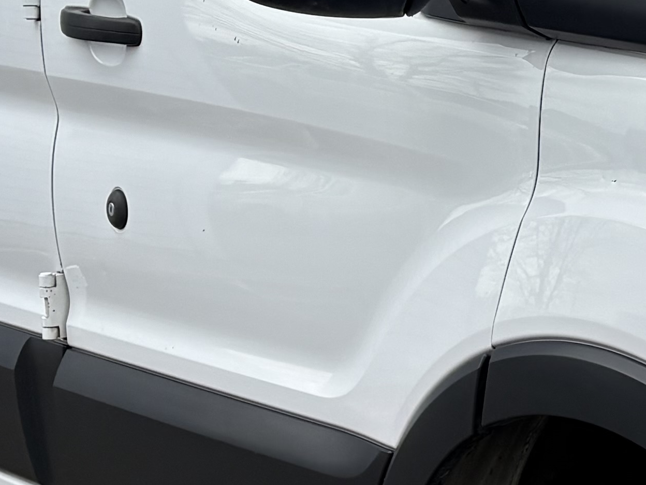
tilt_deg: -8.5
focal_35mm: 119
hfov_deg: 15.4
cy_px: 319
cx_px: 946
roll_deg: +2.3
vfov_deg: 12.4
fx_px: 2221
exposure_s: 1/2451
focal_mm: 5.96
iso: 50
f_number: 1.6
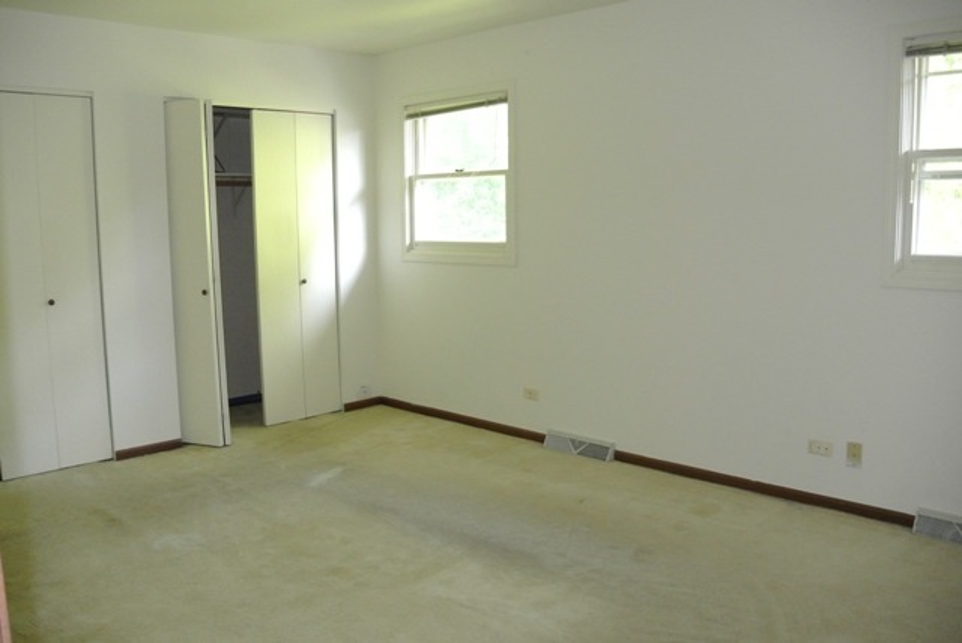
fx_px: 776
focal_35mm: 29
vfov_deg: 45.0
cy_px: 322
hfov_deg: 63.6
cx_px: 481
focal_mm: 11
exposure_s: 1/60
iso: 1250
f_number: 3.5
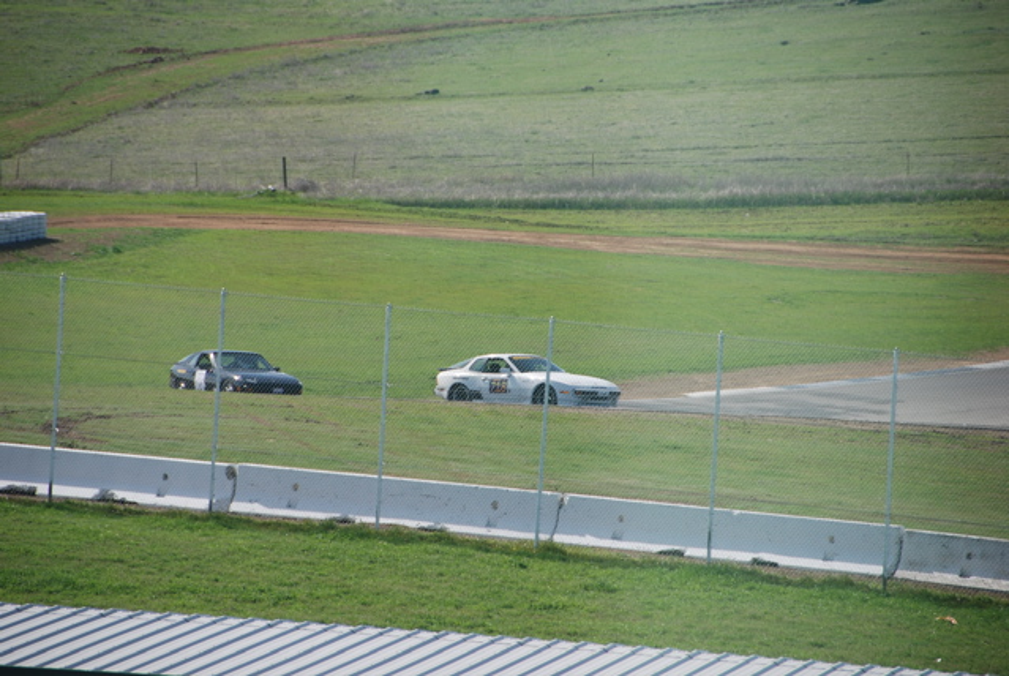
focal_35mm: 300
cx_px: 504
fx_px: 8420
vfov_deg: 4.6
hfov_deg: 6.9
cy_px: 338
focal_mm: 200
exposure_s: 1/640
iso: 200
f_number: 5.6
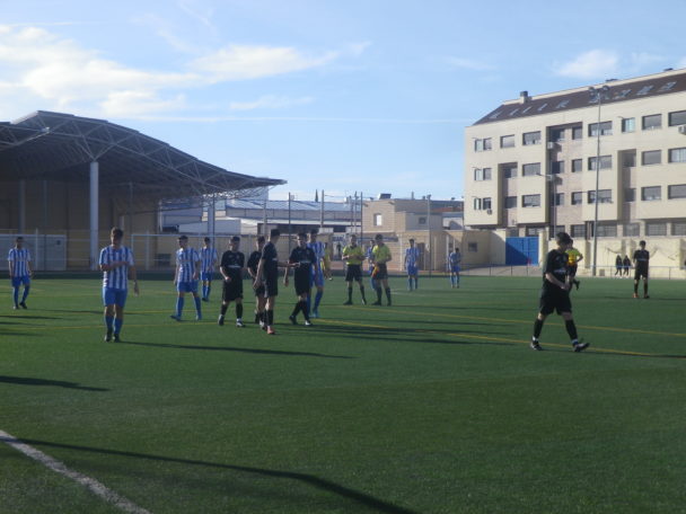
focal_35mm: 61
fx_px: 1209
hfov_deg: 31.7
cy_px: 257
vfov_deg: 24.0
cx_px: 343
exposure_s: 1/500
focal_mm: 10.9
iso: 80
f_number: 4.6
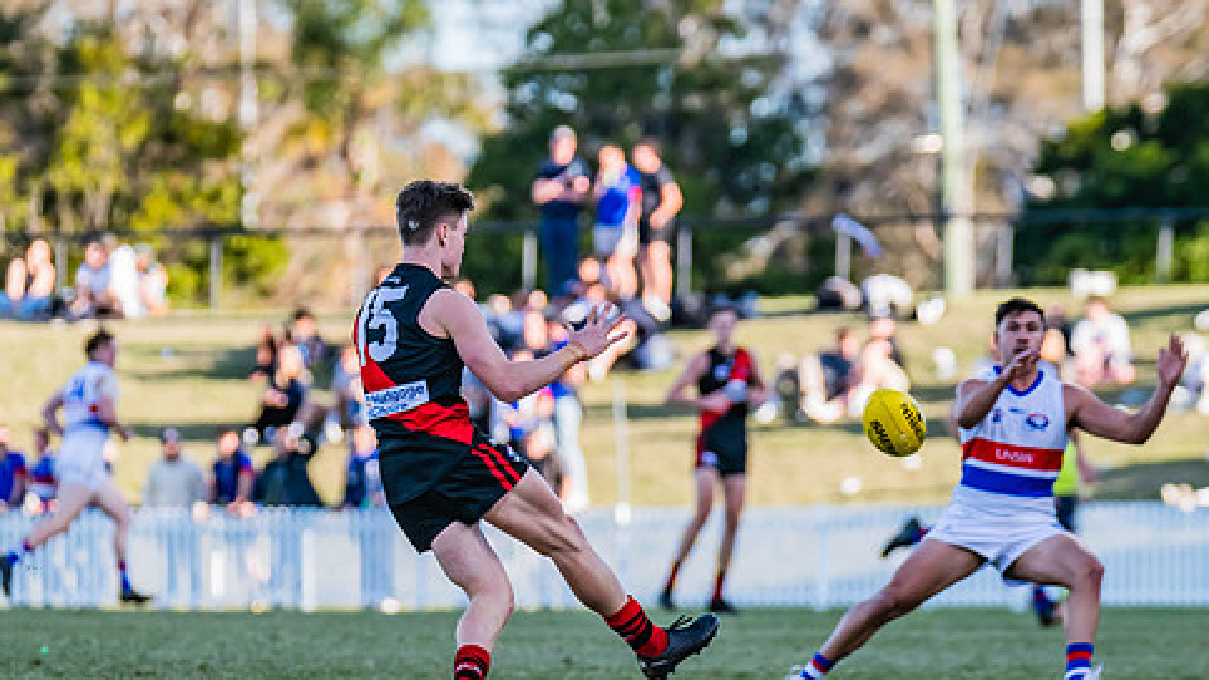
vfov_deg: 2.7
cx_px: 574
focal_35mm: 446
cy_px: 398
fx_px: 14296
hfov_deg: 4.8
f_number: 5
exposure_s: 1/1600
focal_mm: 270
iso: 800
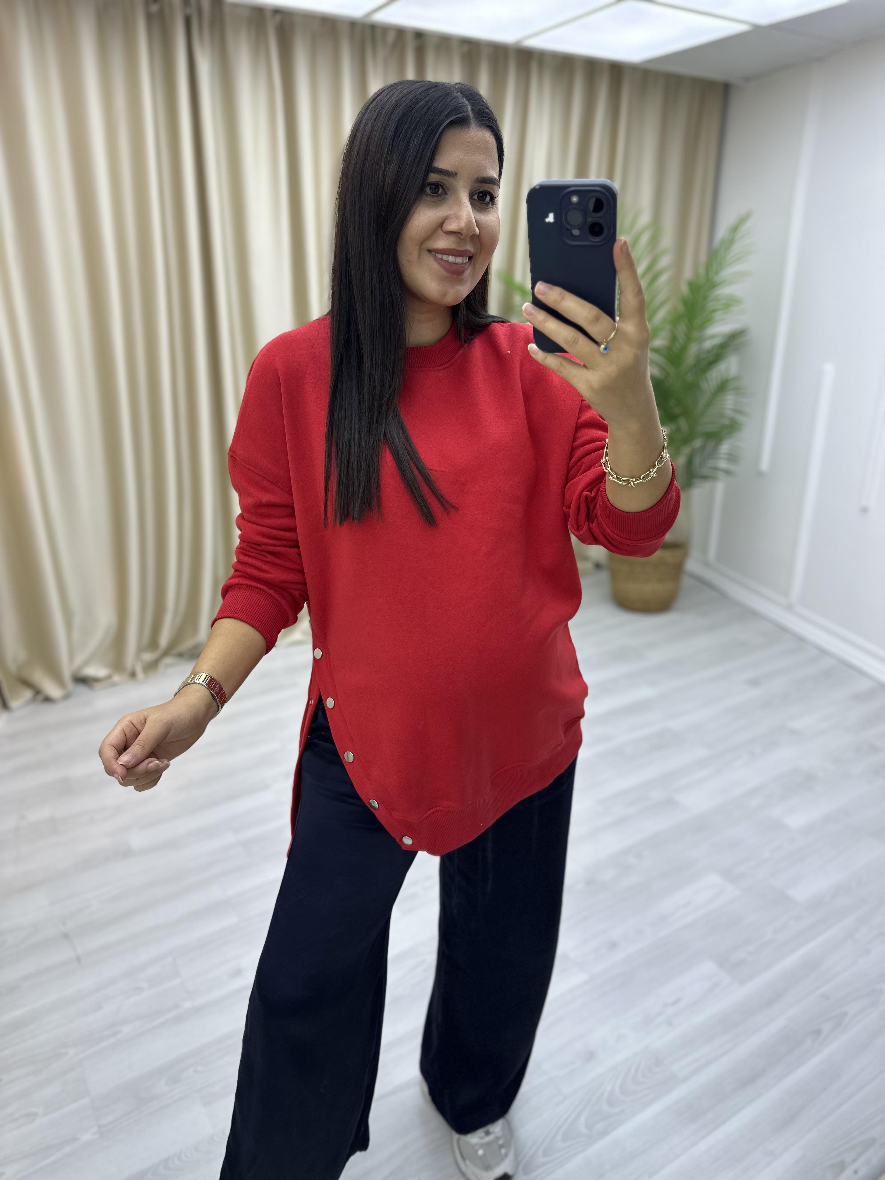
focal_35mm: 24
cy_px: 590
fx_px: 818
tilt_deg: -26.2
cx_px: 442
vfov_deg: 71.6
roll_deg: -0.3
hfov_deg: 56.8
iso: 80
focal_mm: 6.86
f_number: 1.78
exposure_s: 1/365
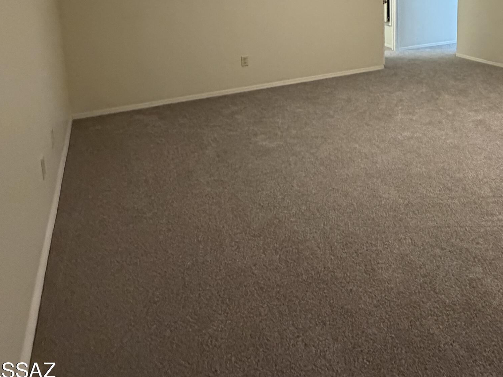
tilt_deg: -8.0
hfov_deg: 58.4
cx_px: 405
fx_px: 407
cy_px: 28
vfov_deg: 44.6
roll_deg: +0.2
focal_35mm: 28
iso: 800
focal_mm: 2.22
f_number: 2.2
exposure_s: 1/60
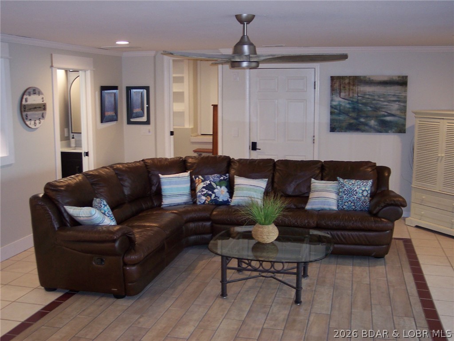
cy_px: 170
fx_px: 498
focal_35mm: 38
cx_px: 227
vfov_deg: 37.7
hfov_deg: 49.0
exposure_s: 1/30
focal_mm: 8
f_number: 2.8
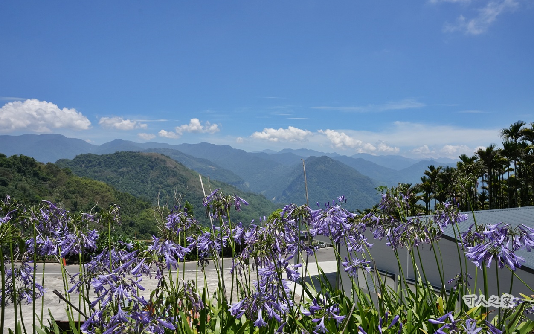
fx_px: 364
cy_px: 172
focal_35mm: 25
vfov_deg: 49.3
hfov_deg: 72.5
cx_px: 263
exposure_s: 1/3200
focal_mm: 24
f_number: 10
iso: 1600
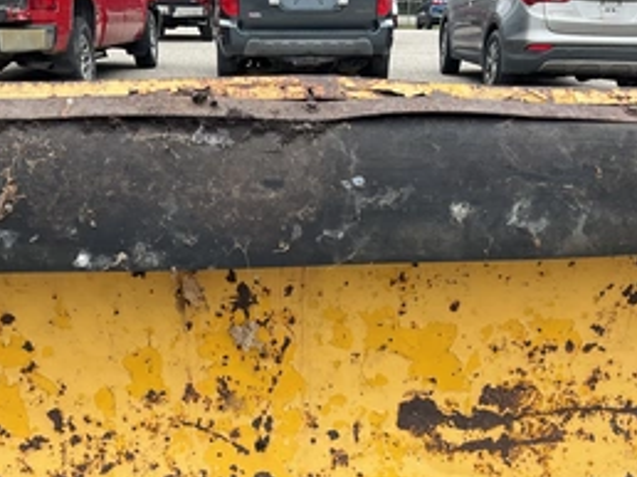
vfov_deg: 31.5
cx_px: 304
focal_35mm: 45
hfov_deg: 42.1
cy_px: 361
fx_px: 827
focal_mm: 3
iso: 20
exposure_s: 1/159
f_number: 1.8
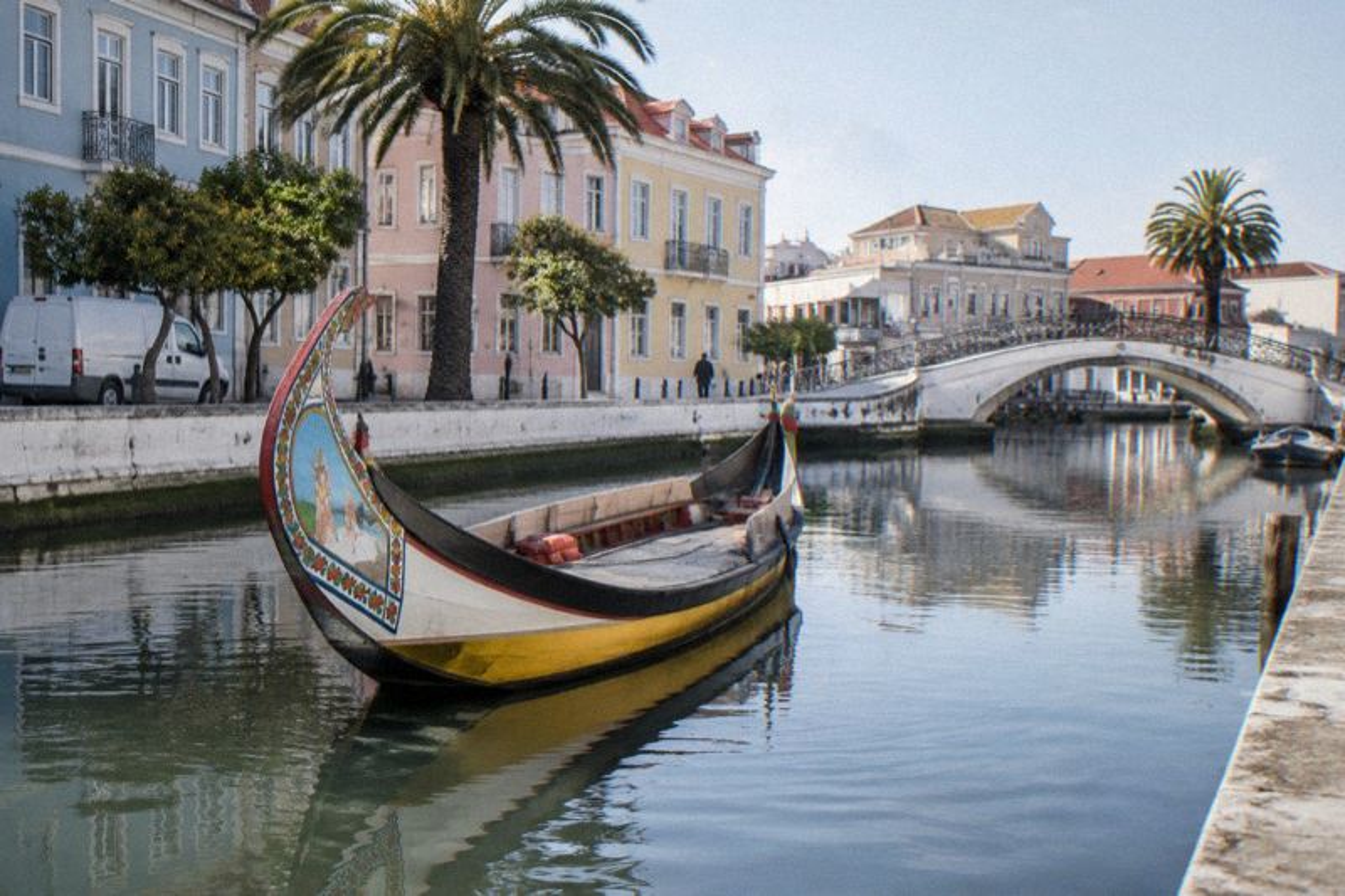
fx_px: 1382
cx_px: 672
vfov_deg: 35.9
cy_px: 448
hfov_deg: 51.9
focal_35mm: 37
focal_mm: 37
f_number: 8
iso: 500
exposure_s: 1/500
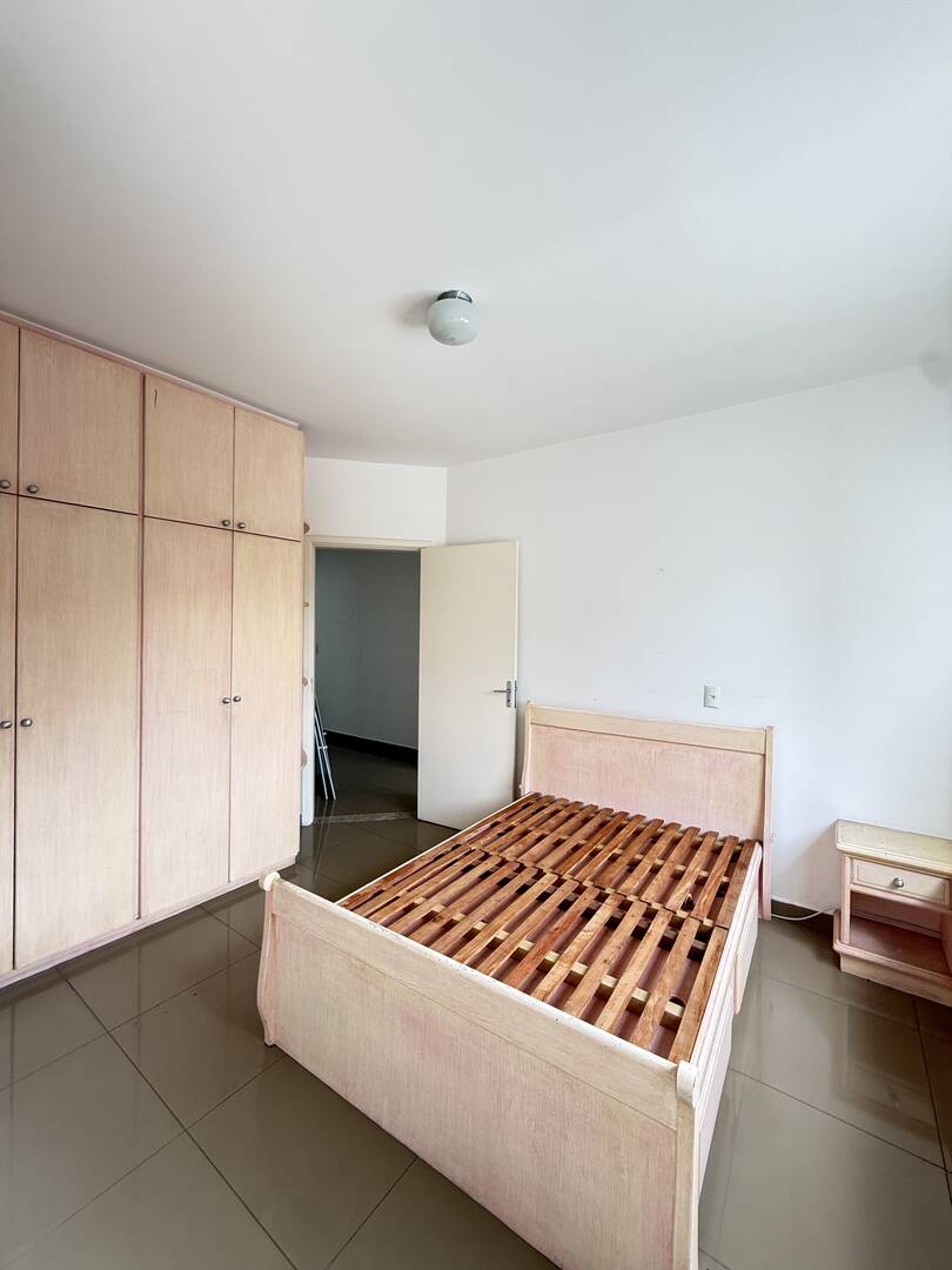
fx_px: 513
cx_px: 476
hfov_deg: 85.7
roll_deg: -1.3
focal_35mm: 14
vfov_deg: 102.1
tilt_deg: -0.4
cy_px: 635
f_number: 2.2
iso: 125
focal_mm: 2.22
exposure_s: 1/99
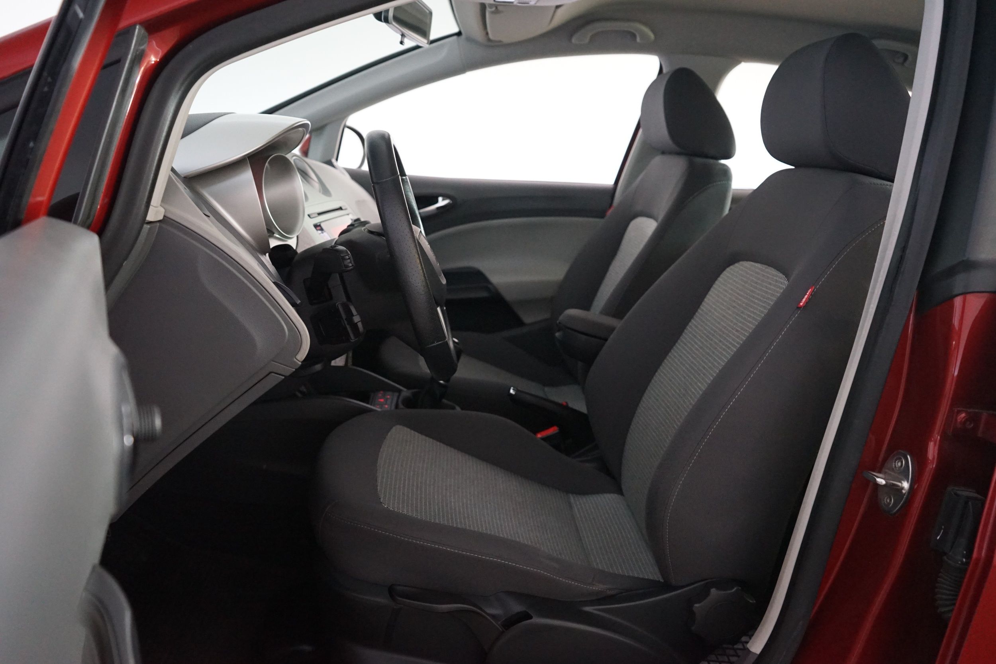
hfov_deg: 65.5
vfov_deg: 46.4
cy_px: 332
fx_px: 775
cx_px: 498
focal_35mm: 28
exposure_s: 1/20
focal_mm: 28
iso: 5000
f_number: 4.5
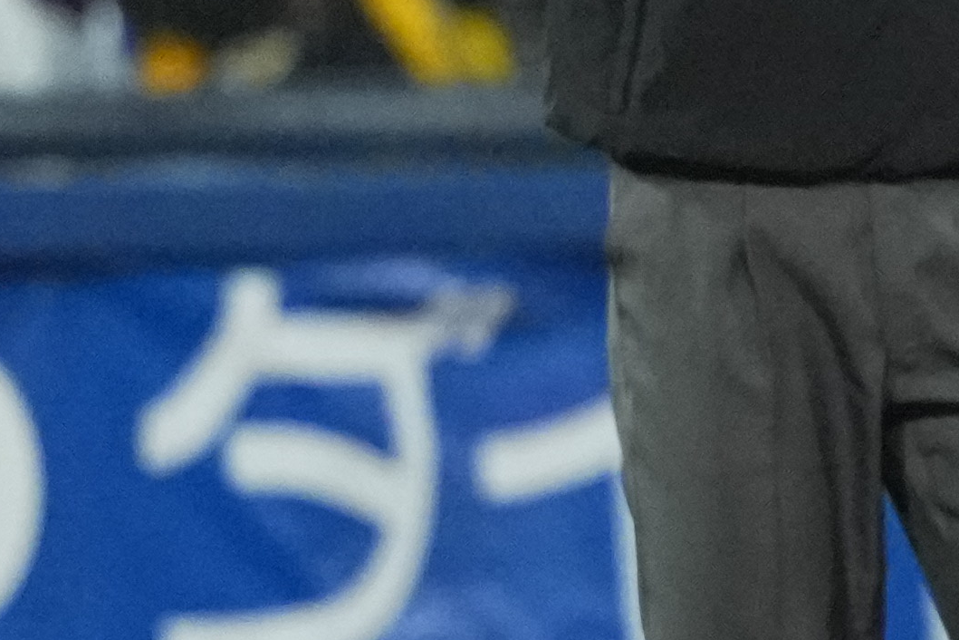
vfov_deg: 0.6
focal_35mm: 2386
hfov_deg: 0.9
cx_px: 1154
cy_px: -46
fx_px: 63555
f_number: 2.8
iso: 3200
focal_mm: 300
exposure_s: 1/2000
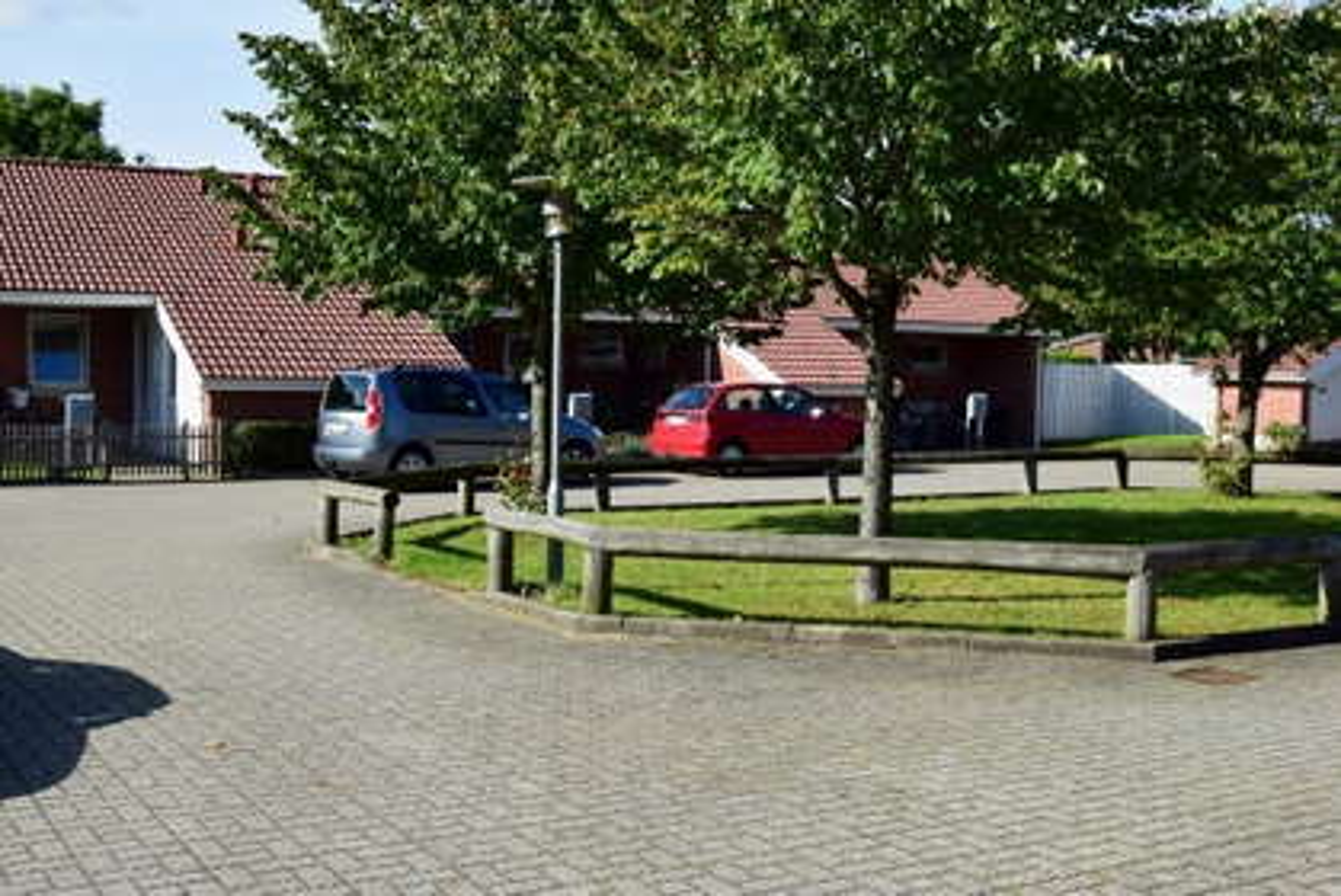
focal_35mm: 45
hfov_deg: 43.6
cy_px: 448
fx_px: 1677
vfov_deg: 29.9
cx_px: 670
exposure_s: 1/400
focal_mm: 30
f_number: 11
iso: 400
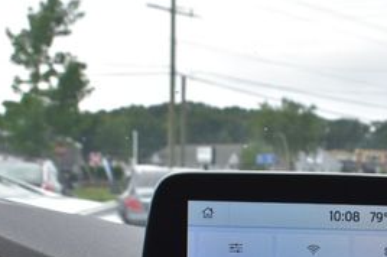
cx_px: 355
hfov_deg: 23.0
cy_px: 295
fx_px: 923
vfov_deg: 15.4
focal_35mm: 86
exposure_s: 1/200
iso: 400
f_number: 10
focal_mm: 24
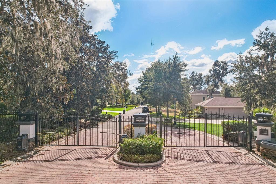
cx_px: 138
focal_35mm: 22
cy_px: 92
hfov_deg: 78.6
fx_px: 169
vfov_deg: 57.2
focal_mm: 8.4
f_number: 2.8
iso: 400
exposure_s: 1/1250
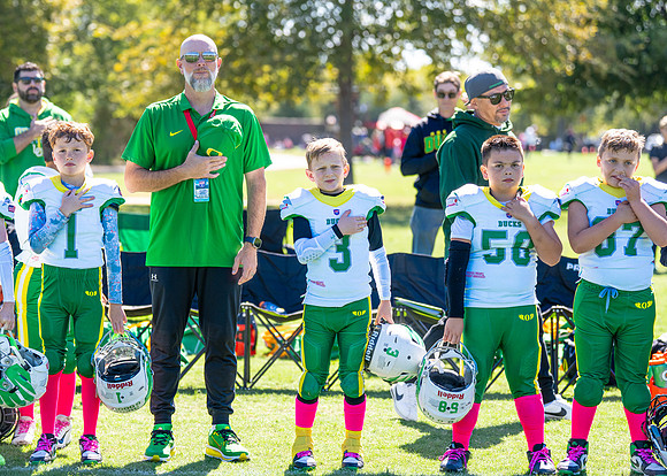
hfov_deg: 15.5
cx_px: 250
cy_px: 222
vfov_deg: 11.1
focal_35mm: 129
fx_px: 2444
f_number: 2.8
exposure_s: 1/1250
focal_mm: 101
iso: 160
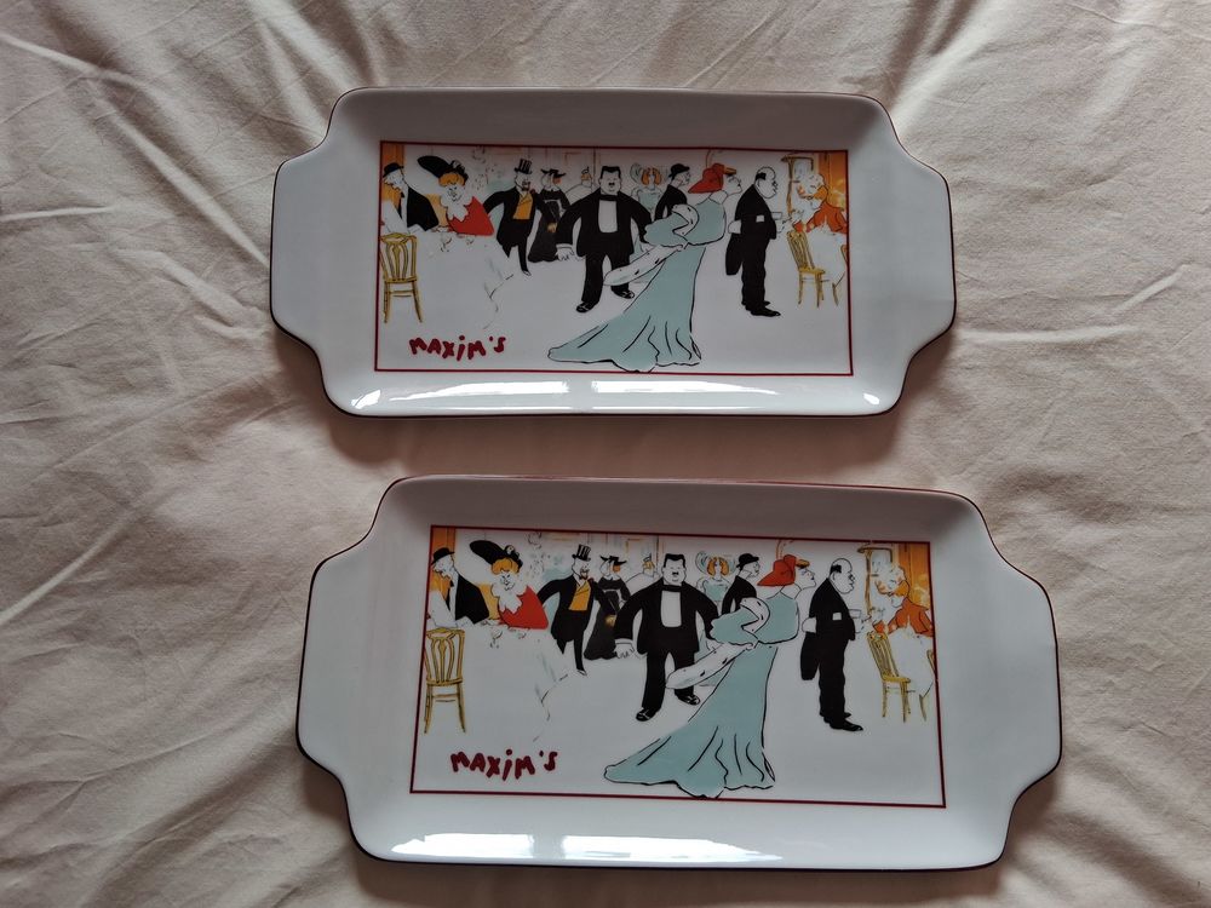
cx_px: 606
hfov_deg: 67.3
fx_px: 910
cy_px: 454
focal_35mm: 26
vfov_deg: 53.1
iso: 160
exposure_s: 1/120
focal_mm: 3.98
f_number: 1.8
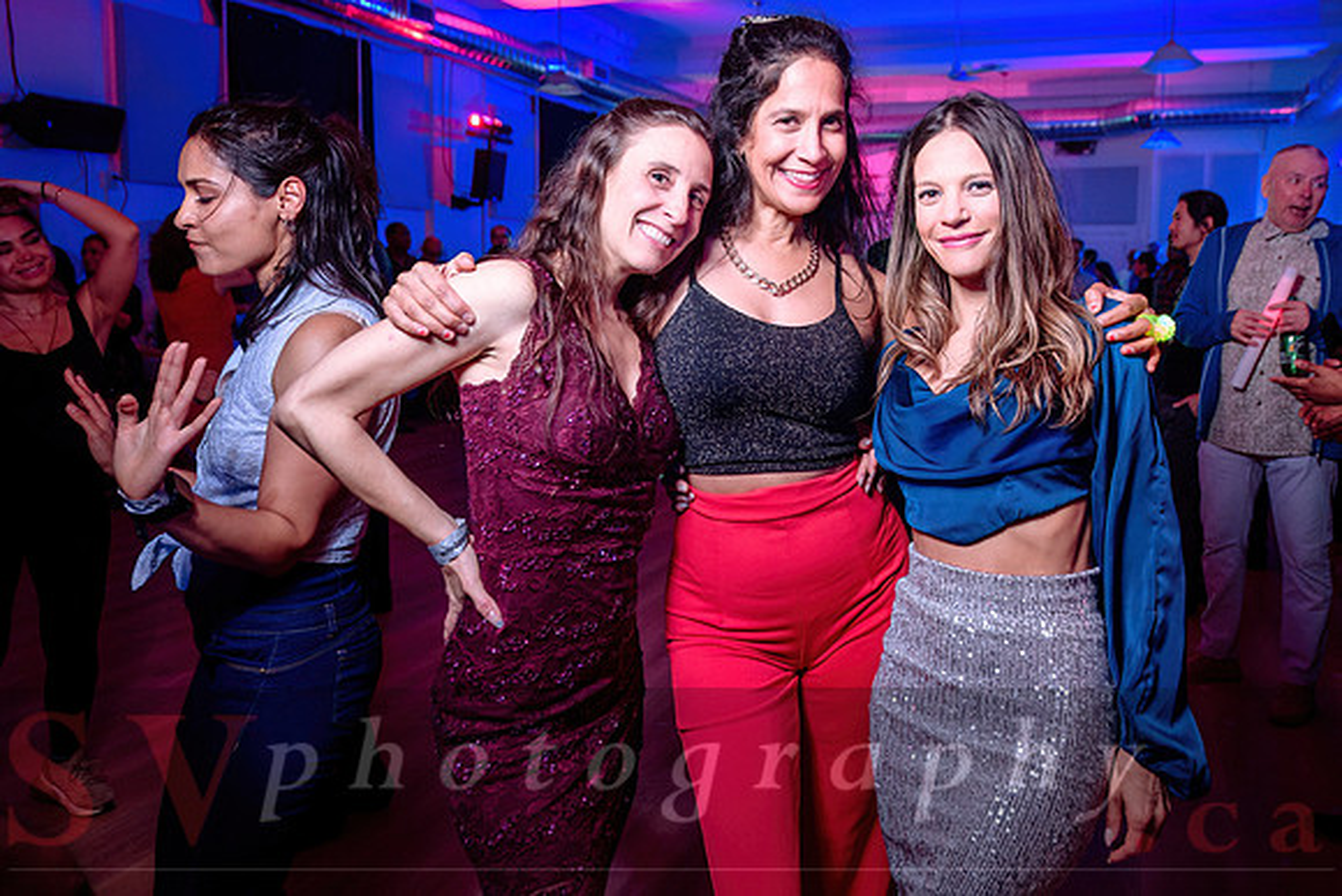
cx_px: 795
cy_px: 365
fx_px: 1102
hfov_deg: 62.2
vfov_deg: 44.0
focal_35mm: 30
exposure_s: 1/50
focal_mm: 24
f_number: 3.5
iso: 800
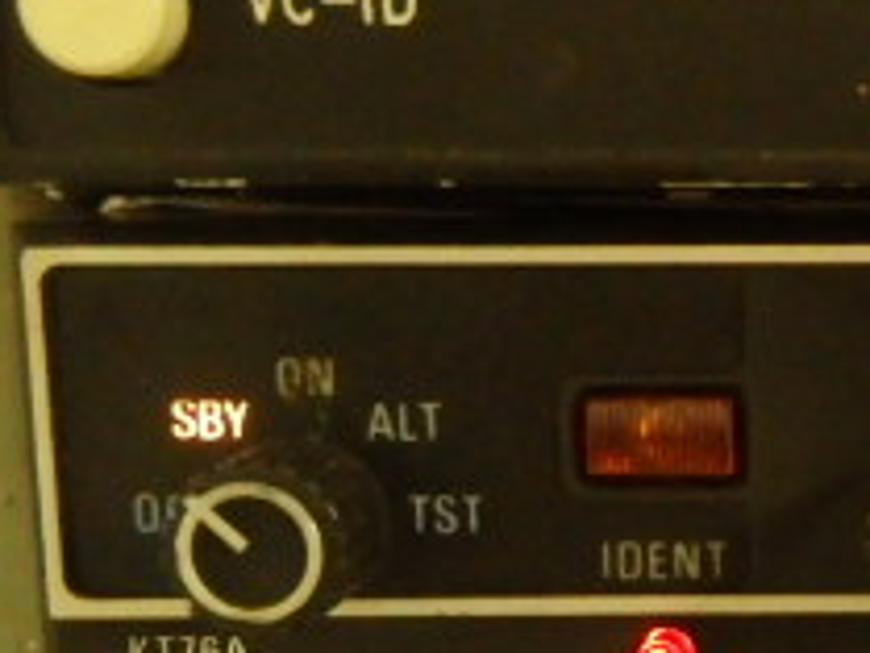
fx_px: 2615
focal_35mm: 104
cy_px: 641
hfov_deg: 17.7
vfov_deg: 14.0
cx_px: 1141
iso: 1600
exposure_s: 1/4
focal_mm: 6.1
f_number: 4.4
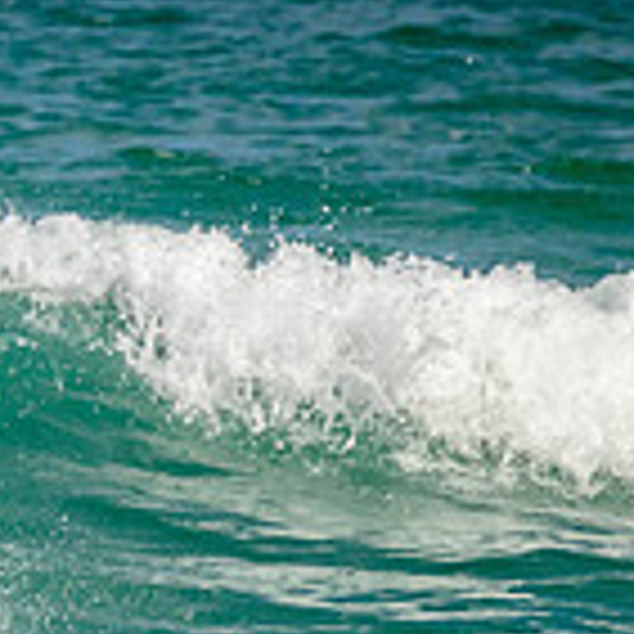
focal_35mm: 2798
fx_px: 57978
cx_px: -558
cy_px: 551
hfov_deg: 0.6
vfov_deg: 0.6
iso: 1000
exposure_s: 1/2000
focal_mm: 800
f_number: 11
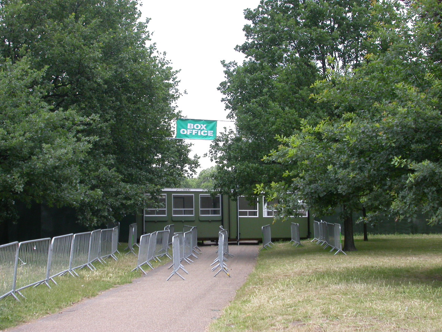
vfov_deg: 23.7
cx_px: 221
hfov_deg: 31.2
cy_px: 166
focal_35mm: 62
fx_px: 792
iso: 100
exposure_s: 1/121
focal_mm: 12.9
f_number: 4.5
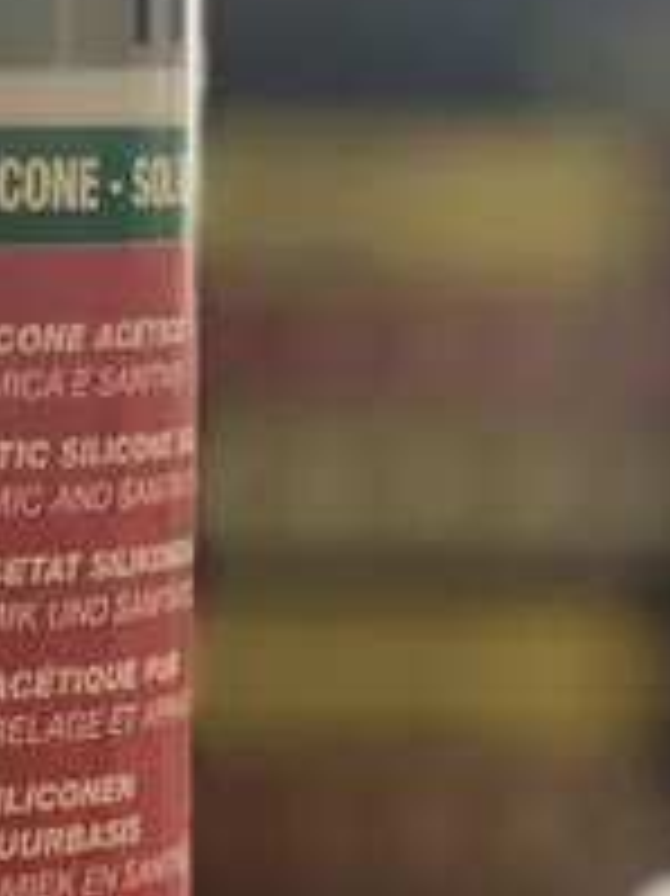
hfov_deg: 7.1
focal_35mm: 209
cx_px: -112
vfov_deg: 9.4
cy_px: 1009
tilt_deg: -10.0
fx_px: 5399
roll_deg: -0.6
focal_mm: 6
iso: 64
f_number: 2.4
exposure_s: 1/50
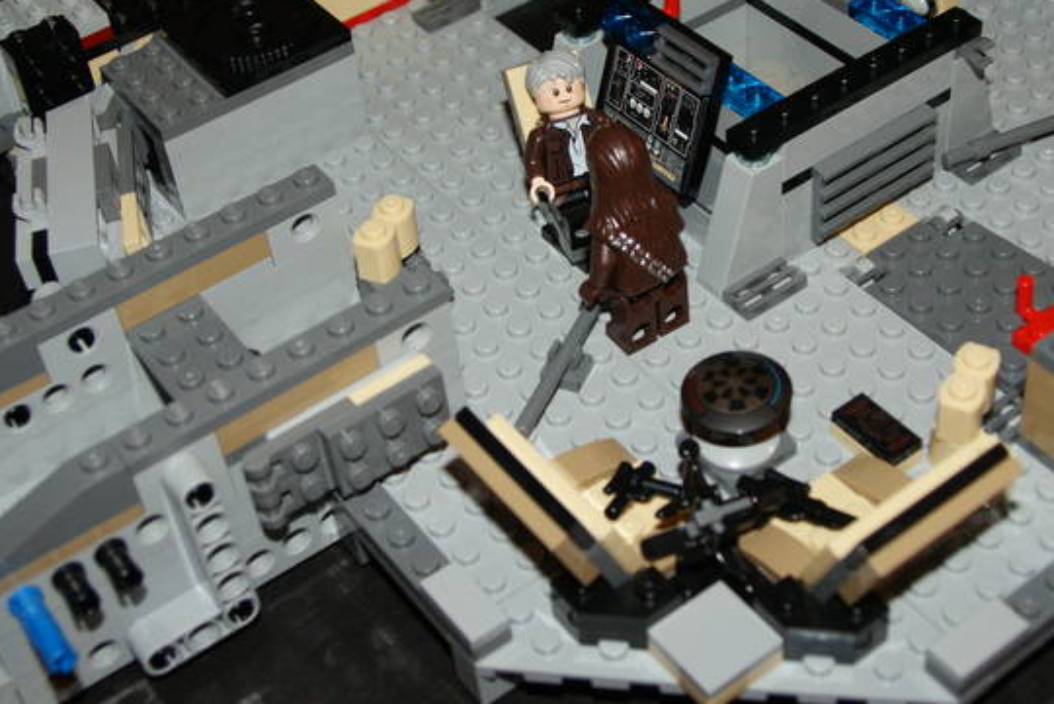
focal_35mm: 60
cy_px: 265
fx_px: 1758
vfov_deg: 22.6
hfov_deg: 33.3
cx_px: 578
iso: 400
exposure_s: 1/60
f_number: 5.6
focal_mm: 24
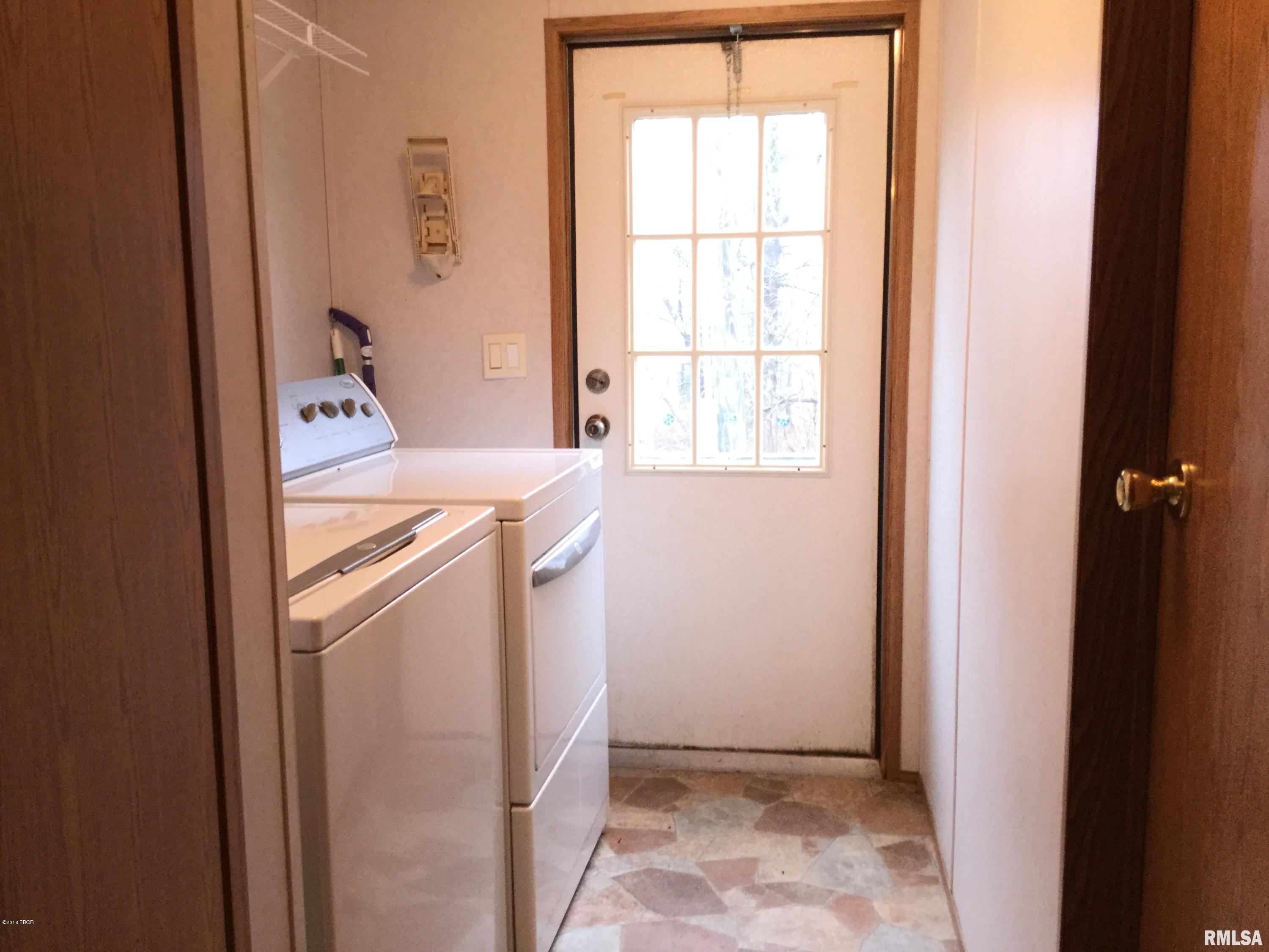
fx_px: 1136
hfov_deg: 58.4
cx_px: 634
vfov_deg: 45.4
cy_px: 476
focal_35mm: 31
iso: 100
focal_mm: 3.3
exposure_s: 1/30
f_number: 2.4
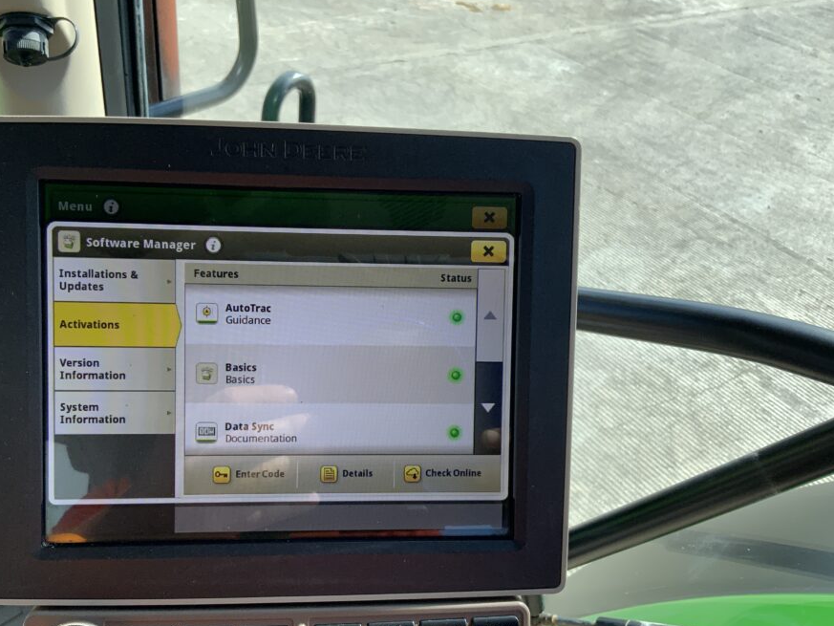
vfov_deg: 41.7
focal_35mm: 34
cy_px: 356
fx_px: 819
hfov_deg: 53.7
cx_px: 347
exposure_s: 1/804
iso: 25
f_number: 1.8
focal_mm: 3
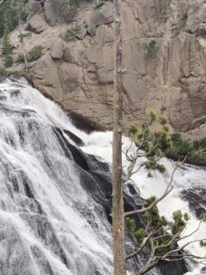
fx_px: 1453
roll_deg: +2.2
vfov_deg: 10.8
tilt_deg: -6.8
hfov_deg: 8.1
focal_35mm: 183
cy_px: 129
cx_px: 23
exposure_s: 1/123
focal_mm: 6
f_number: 2.4
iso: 16
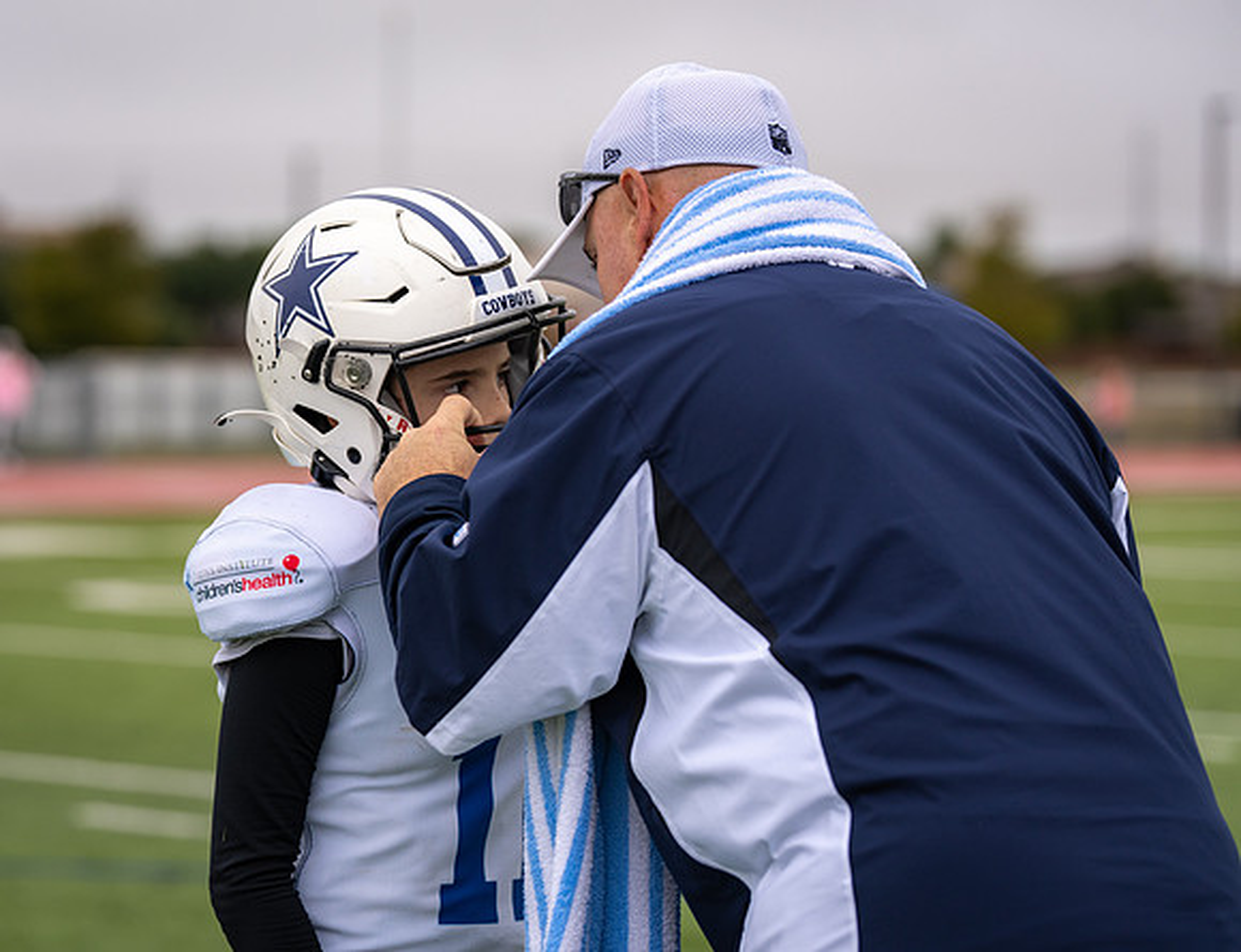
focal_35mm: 130
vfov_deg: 11.6
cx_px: 507
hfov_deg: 15.1
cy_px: 470
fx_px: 4690
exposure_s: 1/1250
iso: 250
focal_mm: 114
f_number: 3.5
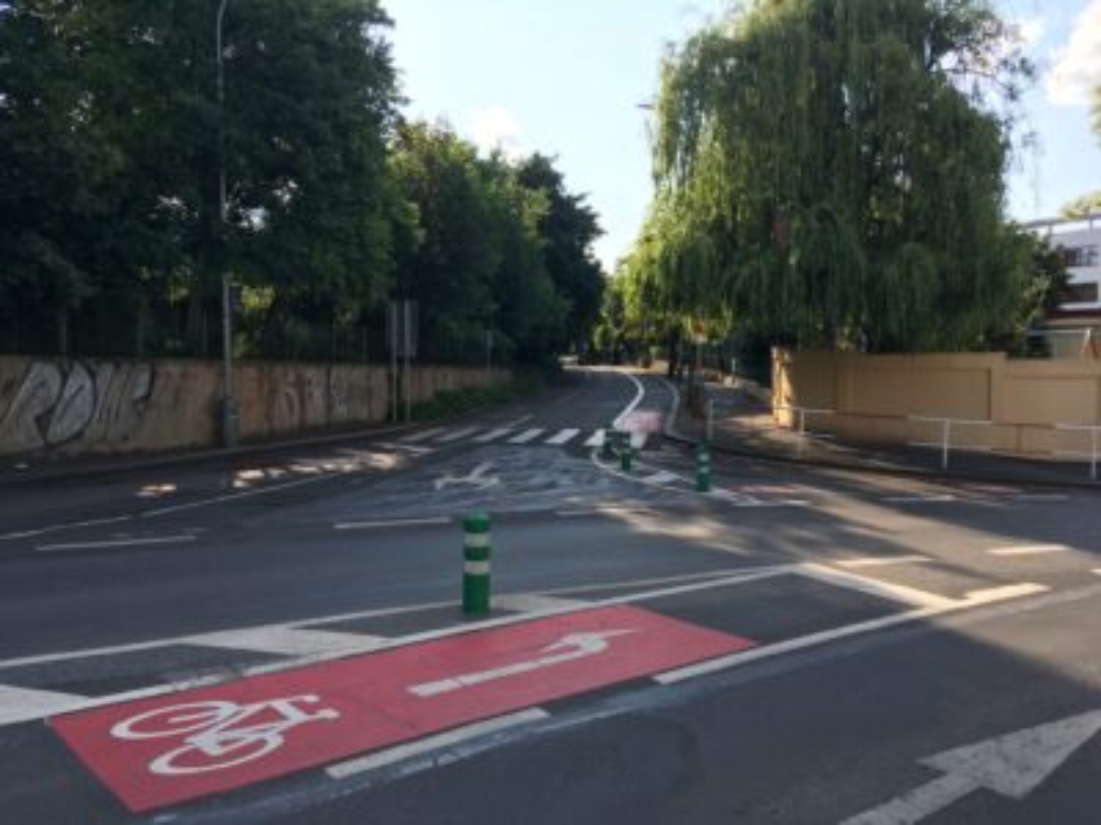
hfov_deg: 61.7
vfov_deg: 48.2
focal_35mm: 29
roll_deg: +0.4
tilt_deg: -3.8
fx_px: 922
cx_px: 550
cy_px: 412
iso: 25
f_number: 2.2
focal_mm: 4.15
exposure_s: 1/569
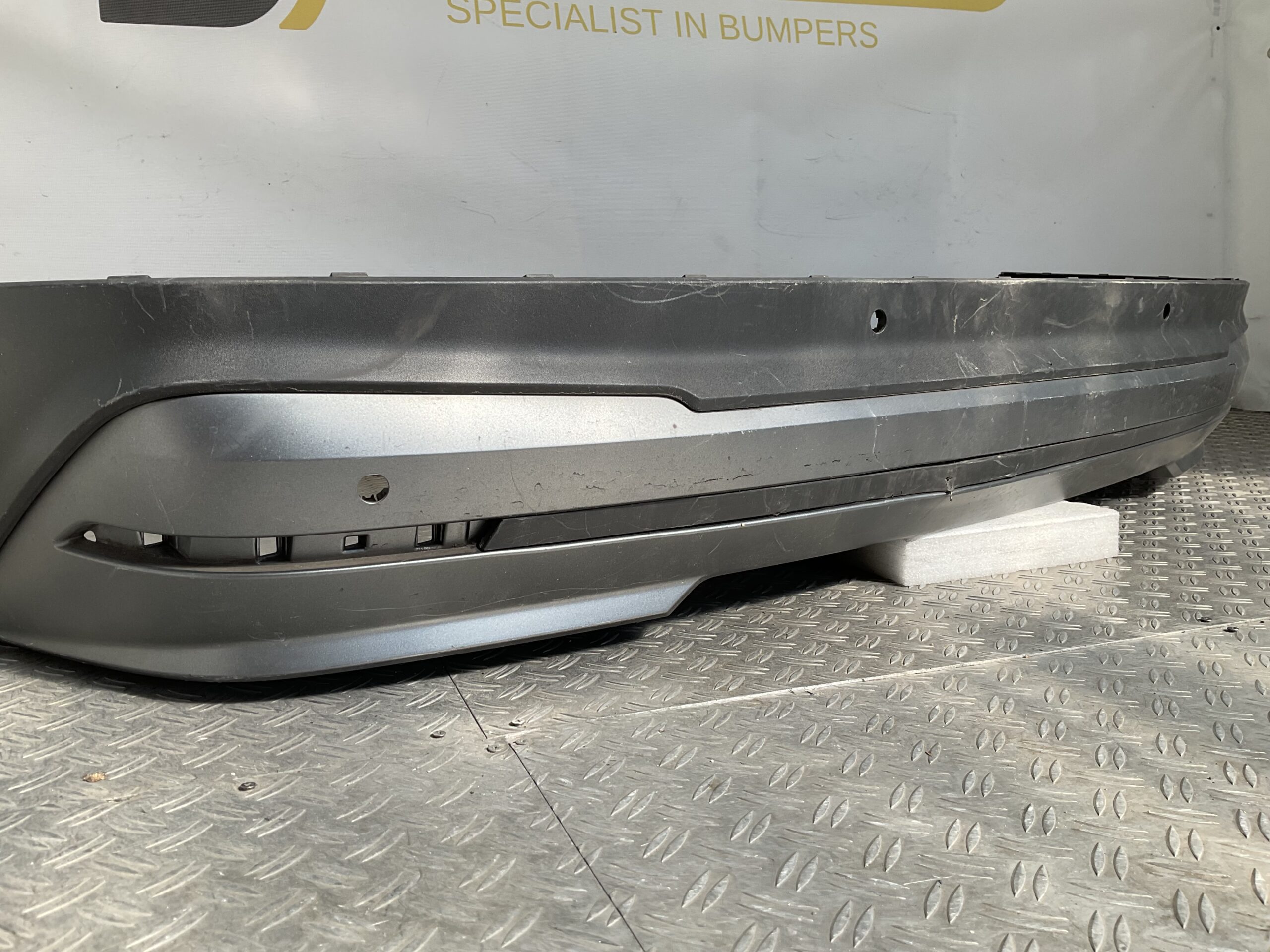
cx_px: 635
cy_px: 476
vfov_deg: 48.2
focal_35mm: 29
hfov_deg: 61.7
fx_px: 1064
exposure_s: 1/486
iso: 16
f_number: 1.8
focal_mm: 3
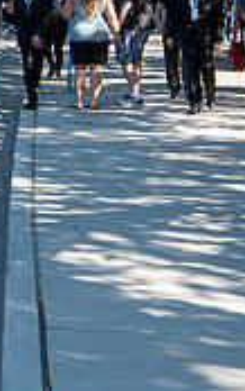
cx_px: -245
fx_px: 1376
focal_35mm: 129
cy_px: -42
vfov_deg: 15.7
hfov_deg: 9.5
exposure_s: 1/400
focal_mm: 38
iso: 200
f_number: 5.6
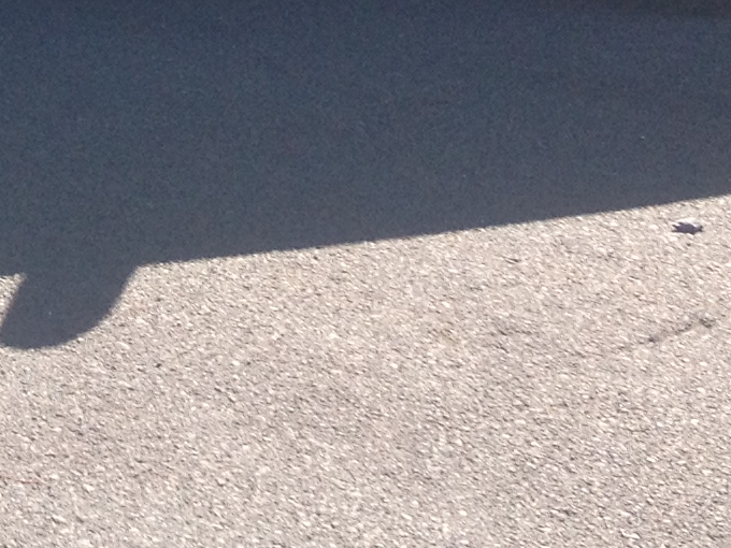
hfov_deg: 11.3
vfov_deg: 8.2
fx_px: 3548
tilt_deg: -14.3
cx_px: -367
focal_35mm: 168
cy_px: -707
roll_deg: +0.4
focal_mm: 4.28
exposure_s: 1/593
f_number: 2.4
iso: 50
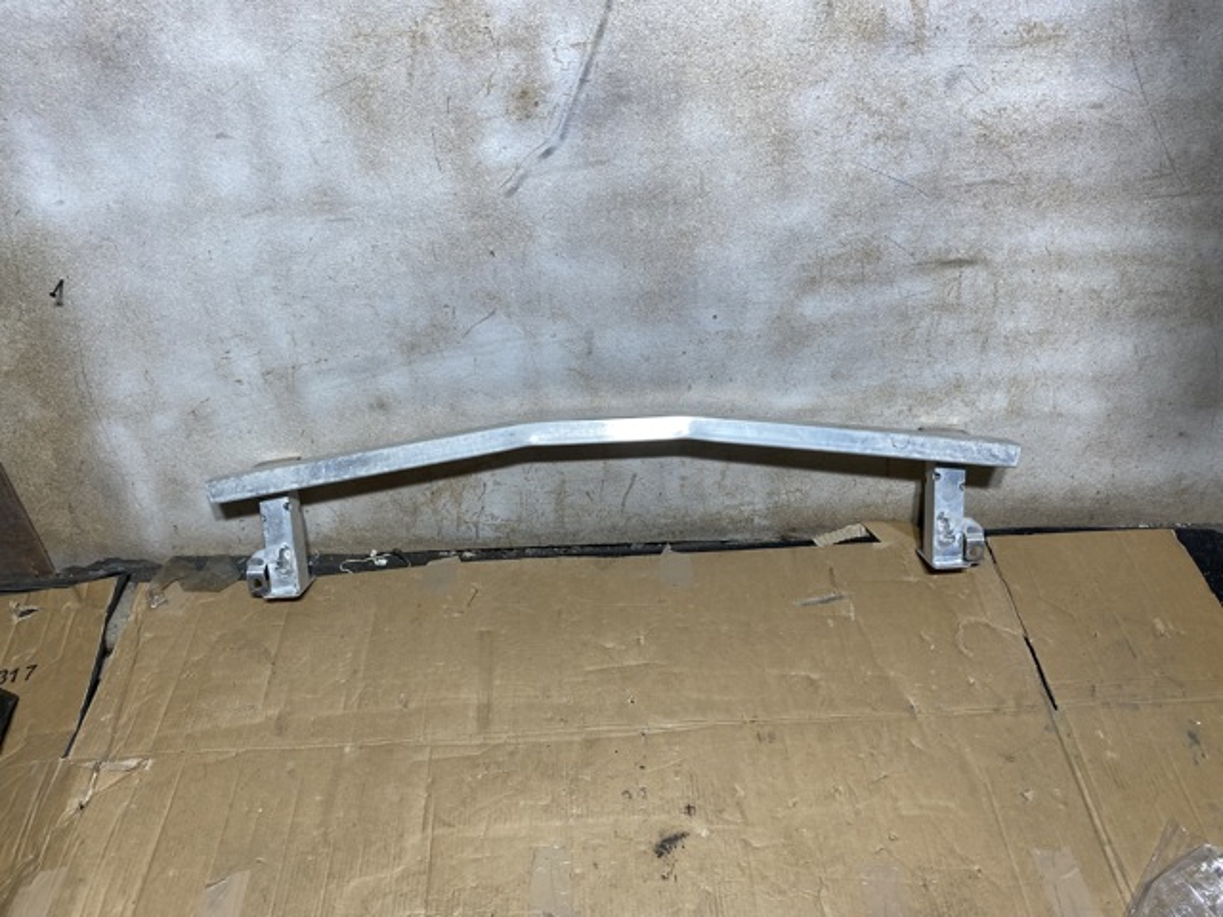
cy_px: 458
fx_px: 919
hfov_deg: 67.3
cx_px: 612
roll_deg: +2.2
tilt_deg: -42.9
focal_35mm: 26
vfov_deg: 53.1
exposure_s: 1/100
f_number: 1.8
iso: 80
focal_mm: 4.25
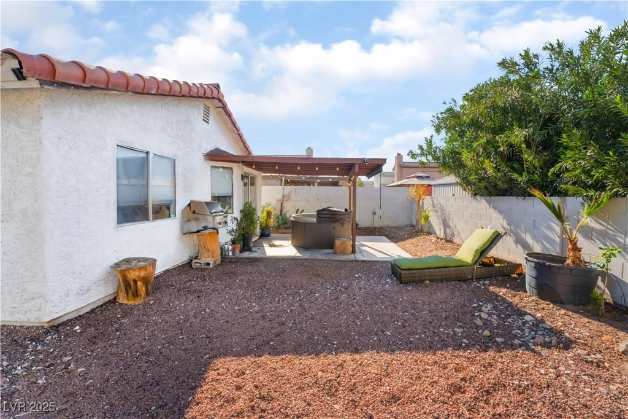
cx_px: 314
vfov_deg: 78.4
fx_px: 256
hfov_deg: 101.5
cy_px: 210
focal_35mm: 15
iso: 640
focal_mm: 14.7
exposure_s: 1/500
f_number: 13
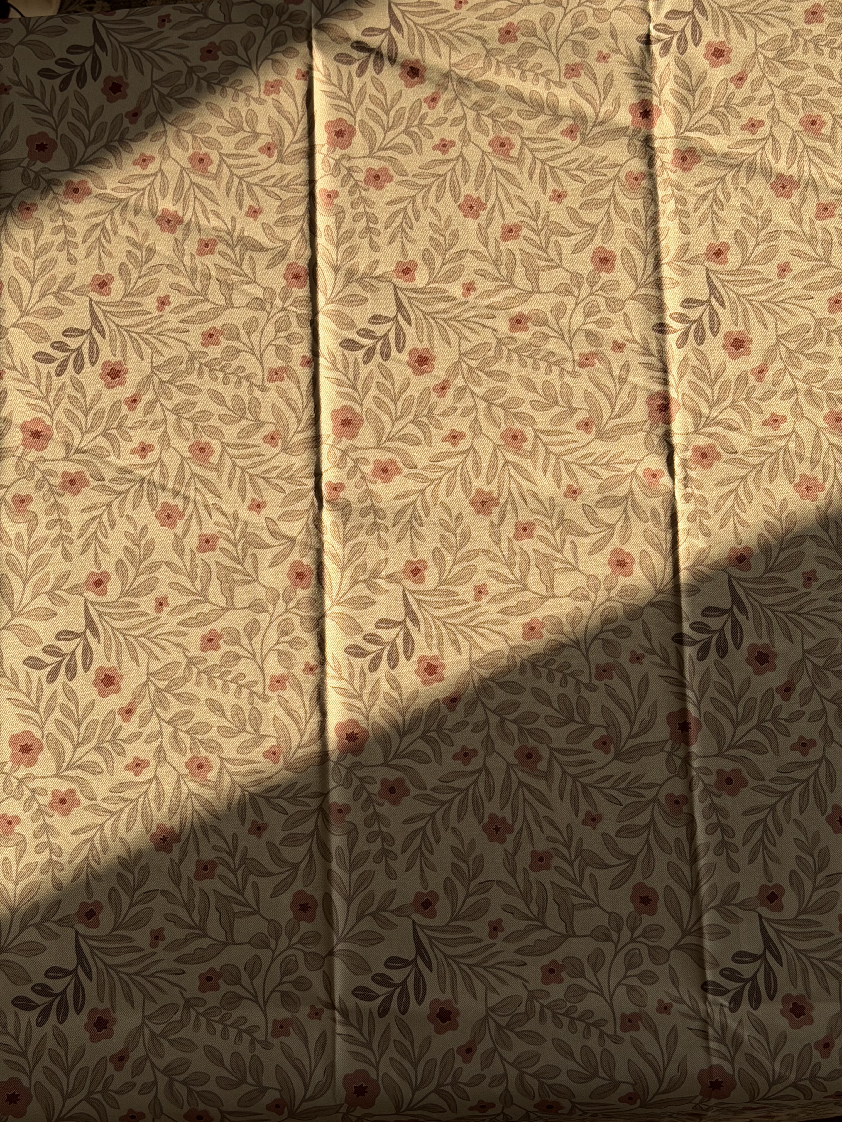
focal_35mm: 48
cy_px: 561
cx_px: 421
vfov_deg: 39.7
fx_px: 1557
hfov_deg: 30.3
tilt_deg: -75.4
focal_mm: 6.76
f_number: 1.78
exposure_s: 1/1264
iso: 64
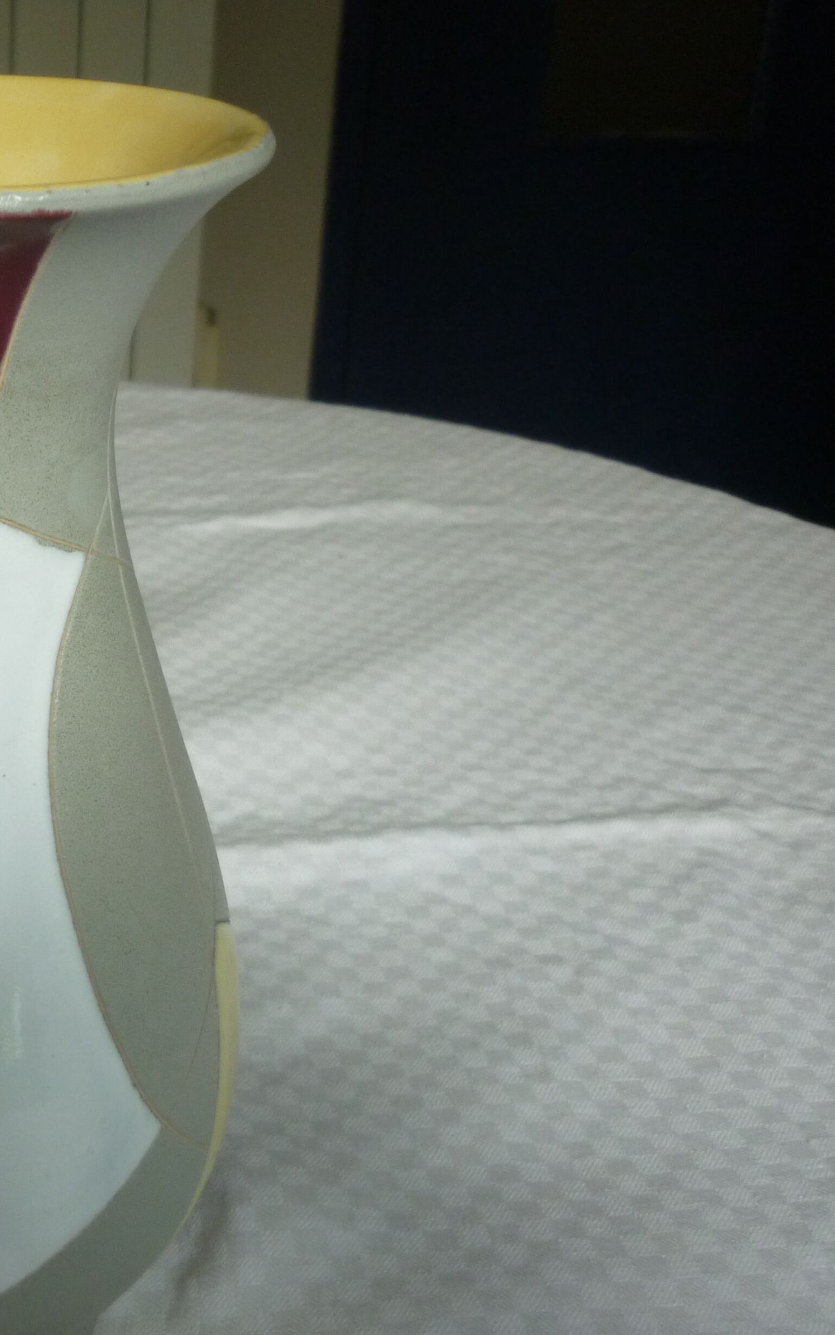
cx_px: -101
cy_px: 744
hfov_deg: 23.3
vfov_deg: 38.8
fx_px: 1893
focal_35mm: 52
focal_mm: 5.5
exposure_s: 1/30
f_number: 2.8
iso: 200
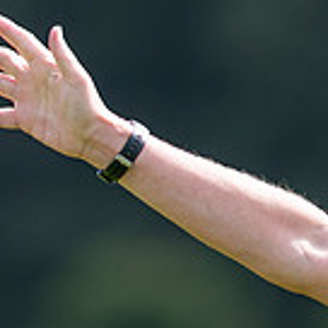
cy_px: 409
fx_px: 18503
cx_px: 566
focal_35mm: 1726
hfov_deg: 1.0
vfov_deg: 1.0
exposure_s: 1/1600
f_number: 2.8
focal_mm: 300
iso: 180
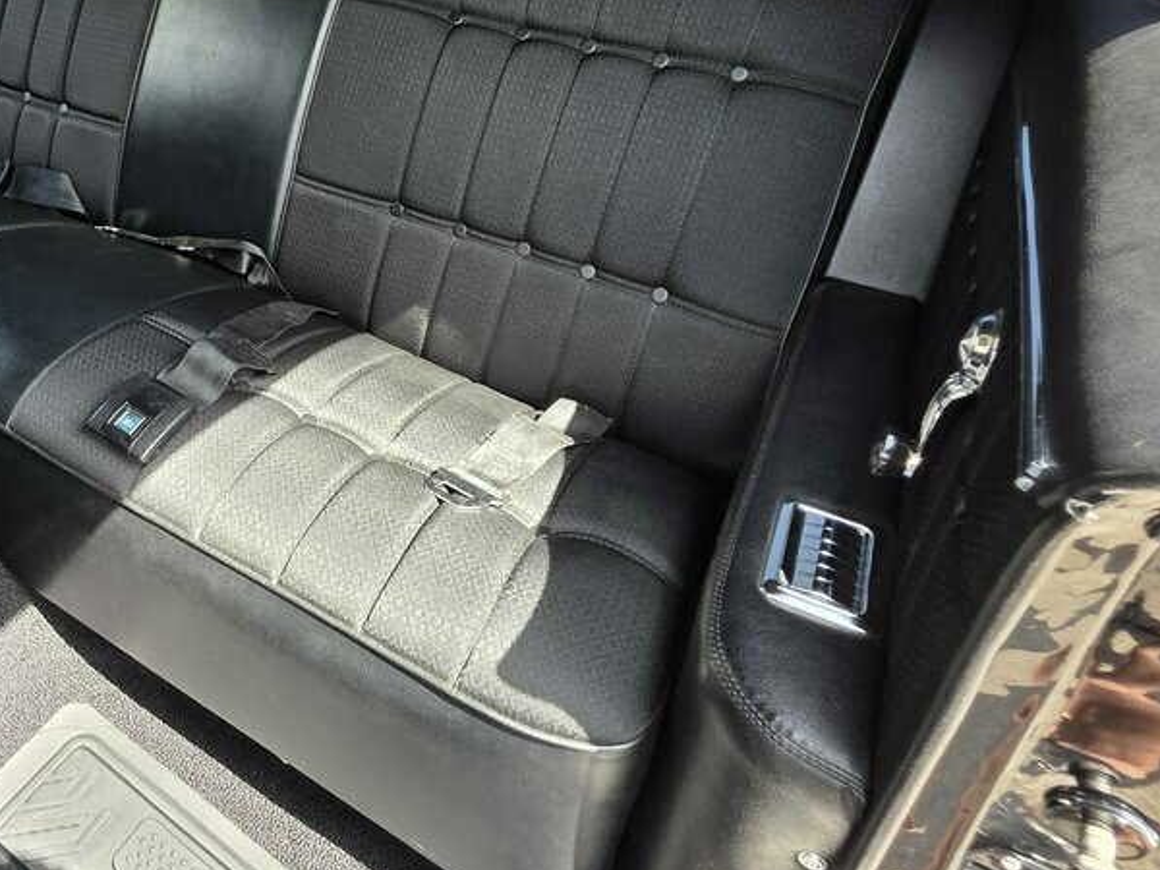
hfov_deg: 62.2
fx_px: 871
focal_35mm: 26
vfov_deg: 52.1
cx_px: 249
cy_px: 296
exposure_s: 1/120
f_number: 1.9
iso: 50
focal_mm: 2.2
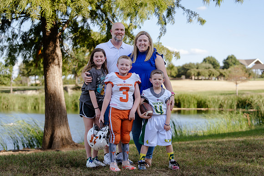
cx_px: 132
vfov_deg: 19.5
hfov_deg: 28.8
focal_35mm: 70
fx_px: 513
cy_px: 88
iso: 100
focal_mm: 70
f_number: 3.5
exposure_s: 1/320
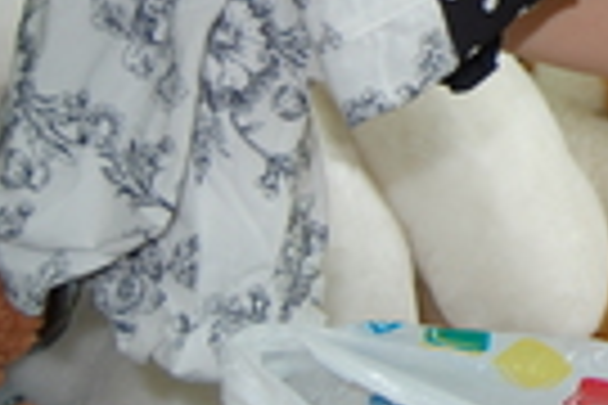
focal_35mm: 90
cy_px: -52
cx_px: 919
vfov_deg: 14.8
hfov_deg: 19.6
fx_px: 1520
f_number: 3.5
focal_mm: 18
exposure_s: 1/60
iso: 400
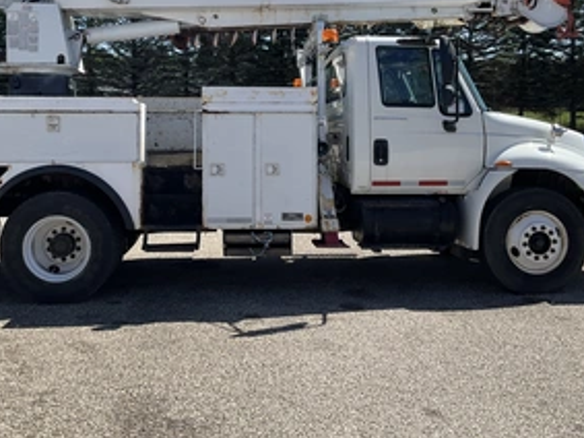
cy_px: 140
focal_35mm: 41
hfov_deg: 45.7
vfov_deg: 34.7
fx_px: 691
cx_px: 252
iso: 25
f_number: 1.8
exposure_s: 1/1577
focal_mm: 3
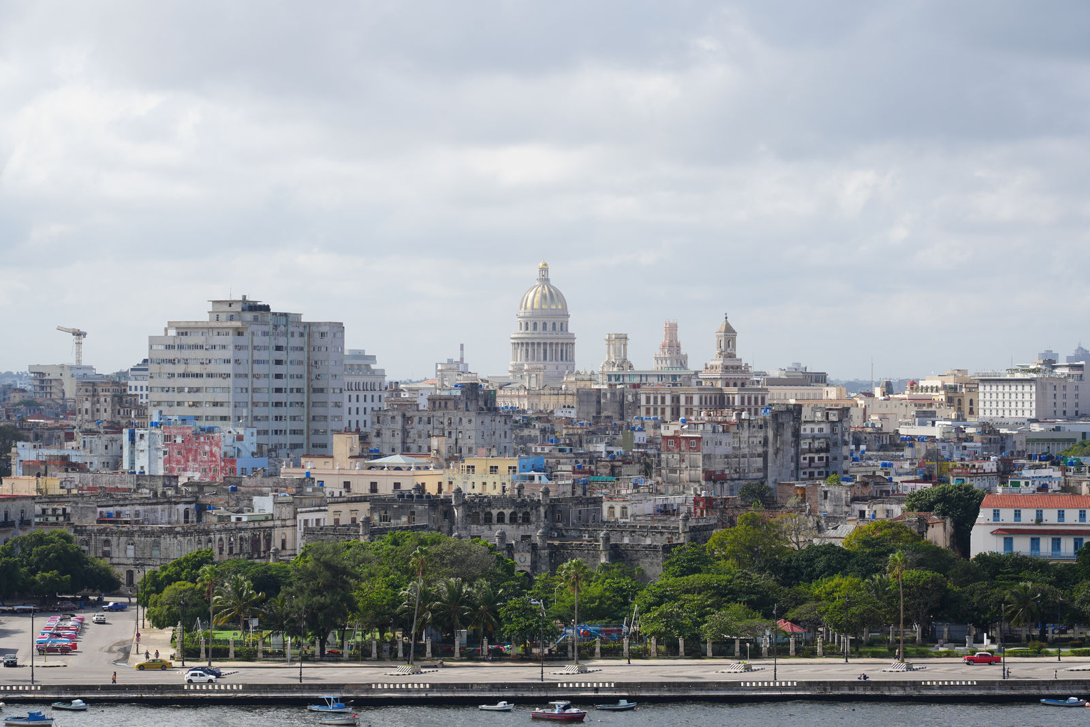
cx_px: 545
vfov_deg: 13.0
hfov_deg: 19.5
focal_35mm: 105
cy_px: 364
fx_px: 3179
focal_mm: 105
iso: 100
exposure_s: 1/250
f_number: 8
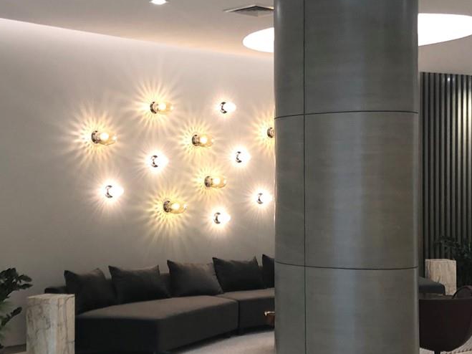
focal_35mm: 68
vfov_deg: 21.6
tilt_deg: -0.7
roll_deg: -1.1
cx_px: 258
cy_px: 196
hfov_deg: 28.6
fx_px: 927
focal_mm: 4
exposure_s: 1/17
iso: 40
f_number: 1.8
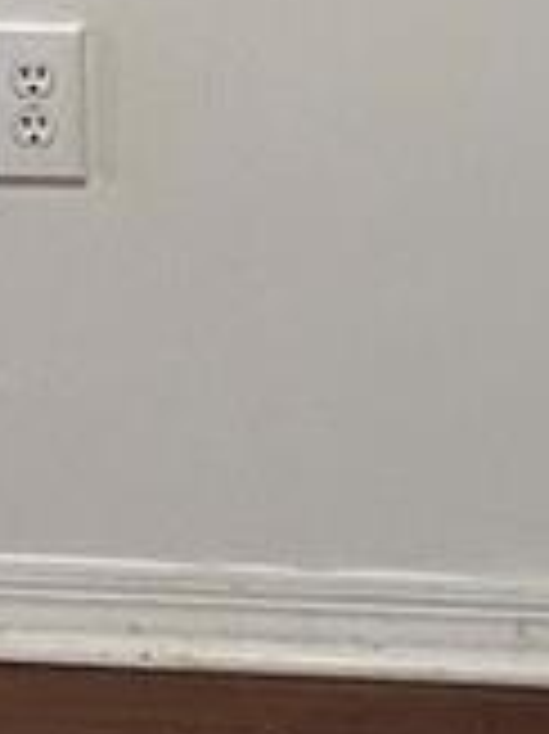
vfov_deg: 9.7
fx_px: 4065
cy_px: -684
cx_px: 526
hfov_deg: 7.7
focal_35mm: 192
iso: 200
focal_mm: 4.2
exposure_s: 1/60
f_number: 1.6
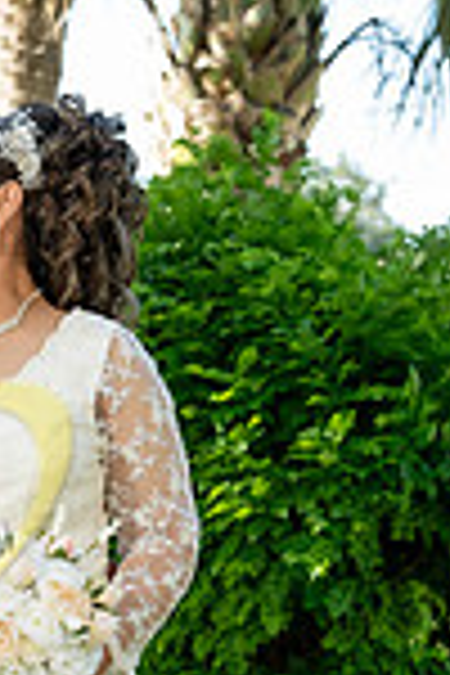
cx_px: -135
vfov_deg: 14.0
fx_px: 2700
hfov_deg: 9.4
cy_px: 716
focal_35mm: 144
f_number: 4
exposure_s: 1/500
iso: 500
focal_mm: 48
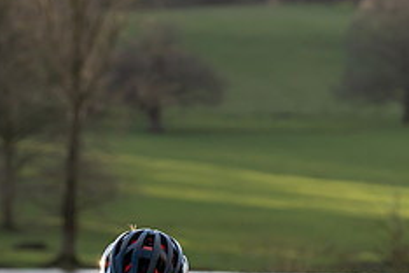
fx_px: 3601
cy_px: 226
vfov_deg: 4.3
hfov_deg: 6.5
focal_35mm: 317
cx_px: 112
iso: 250
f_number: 4
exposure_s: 1/1000
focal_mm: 105
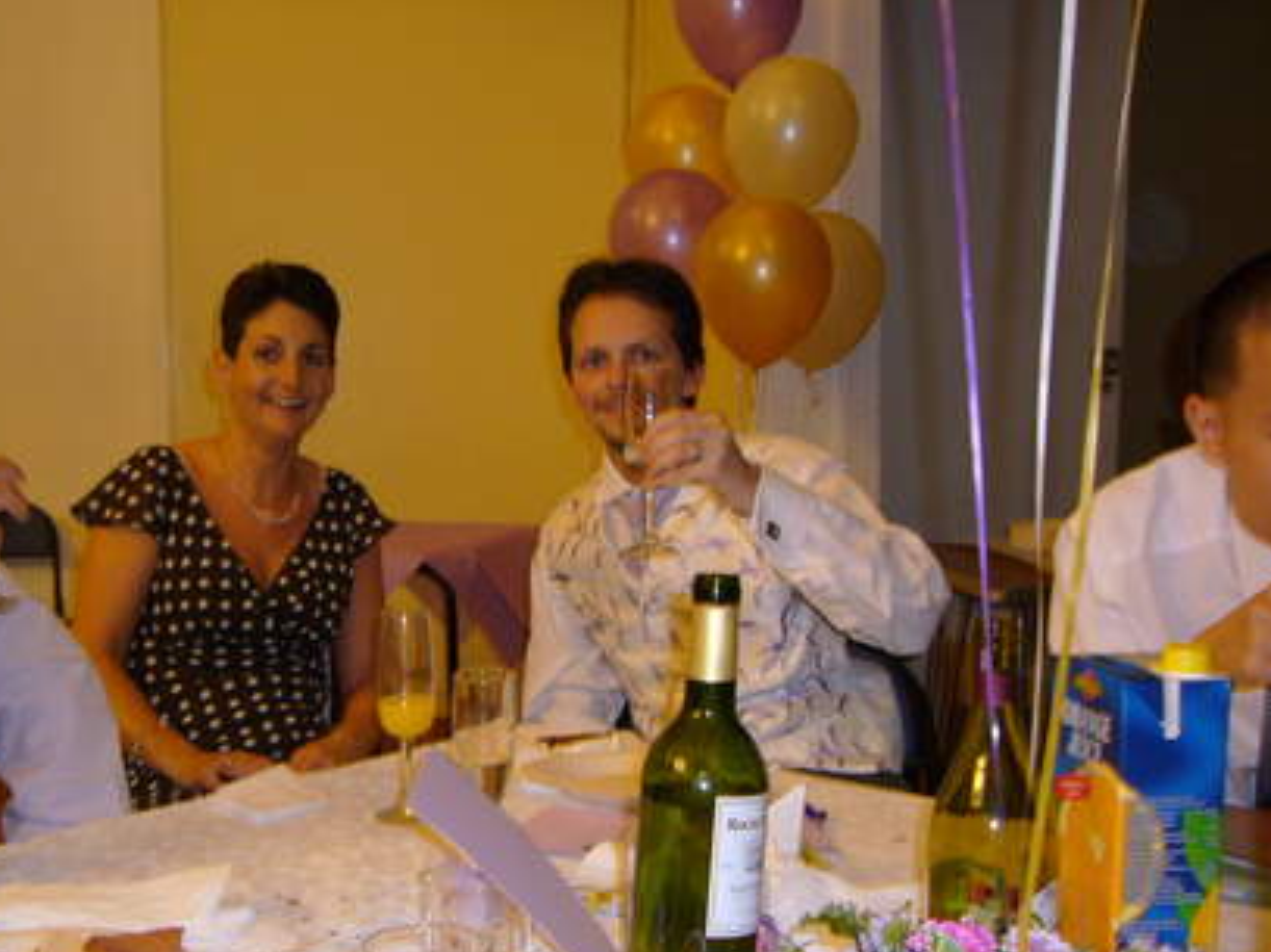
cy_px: 568
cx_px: 406
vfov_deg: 32.8
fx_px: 1615
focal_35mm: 44
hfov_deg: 42.3
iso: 100
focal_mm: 4.6
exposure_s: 1/8
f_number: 2.8
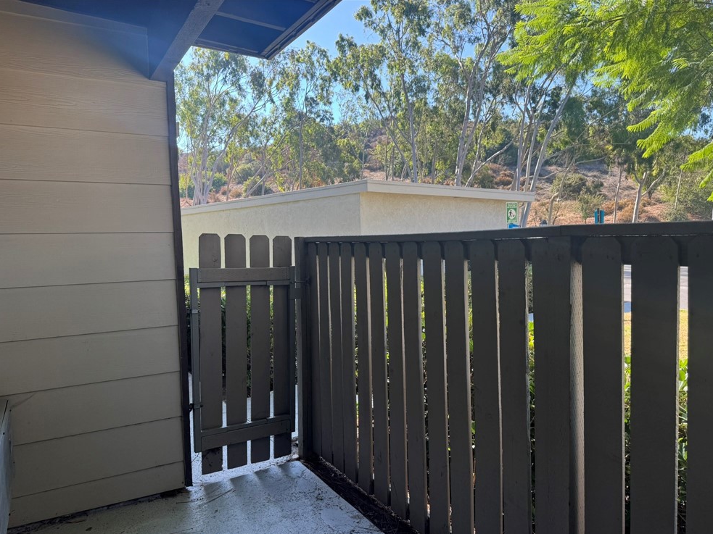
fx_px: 515
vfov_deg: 54.9
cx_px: 358
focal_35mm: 25
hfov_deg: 69.4
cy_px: 278
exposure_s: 1/454
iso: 80
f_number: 1.78
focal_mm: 6.76
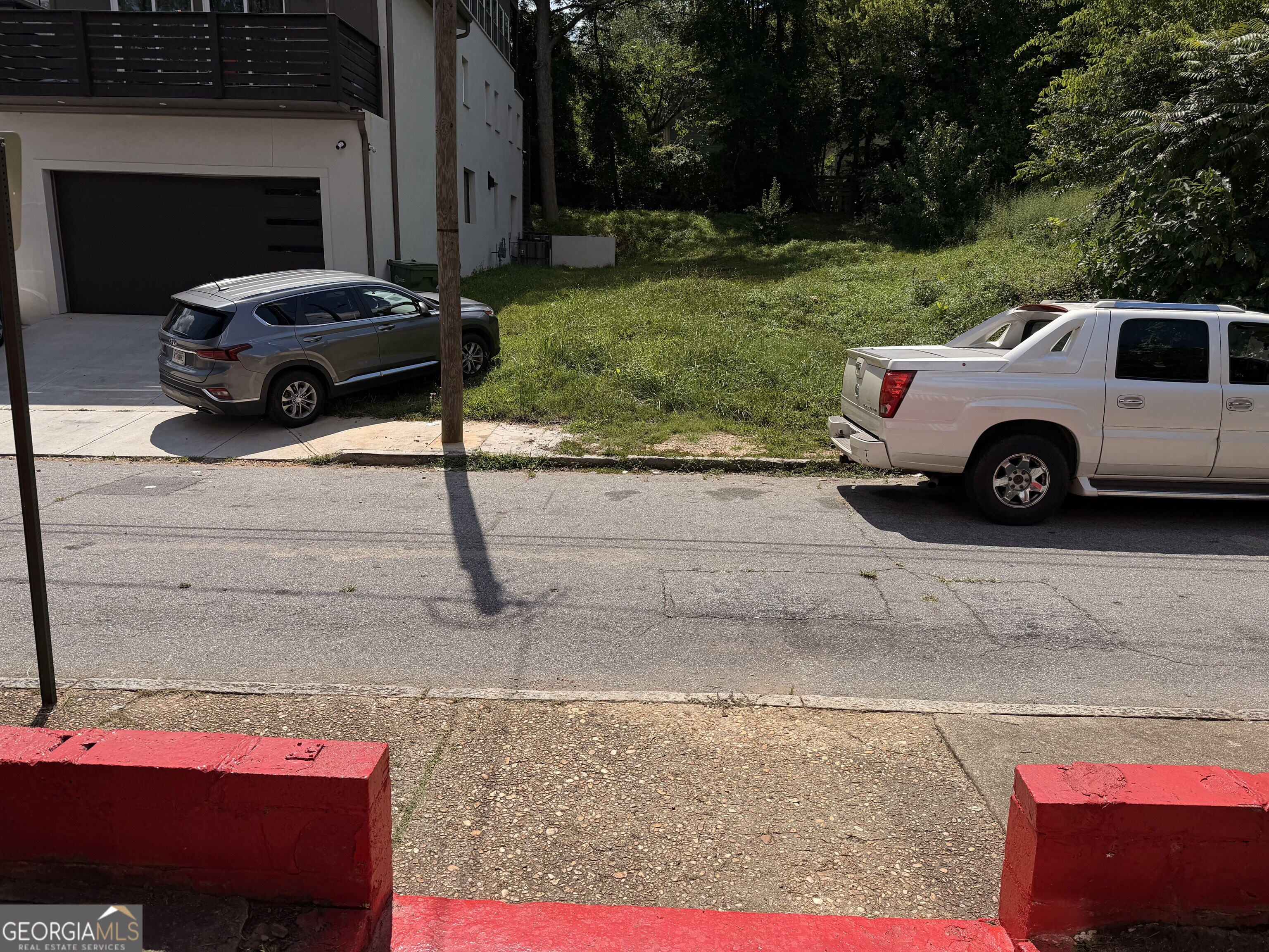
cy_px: 476
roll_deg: -3.2
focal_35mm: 24
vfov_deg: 56.8
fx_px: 880
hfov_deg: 71.6
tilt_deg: -13.8
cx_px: 634
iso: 80
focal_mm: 6.76
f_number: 1.78
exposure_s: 1/9091
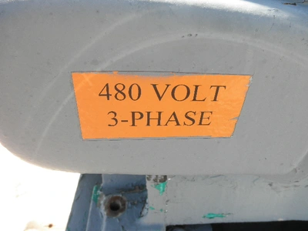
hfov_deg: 63.4
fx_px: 249
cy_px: 116
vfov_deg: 49.7
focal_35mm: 28
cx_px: 154
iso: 64
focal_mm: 5
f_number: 3
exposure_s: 1/200
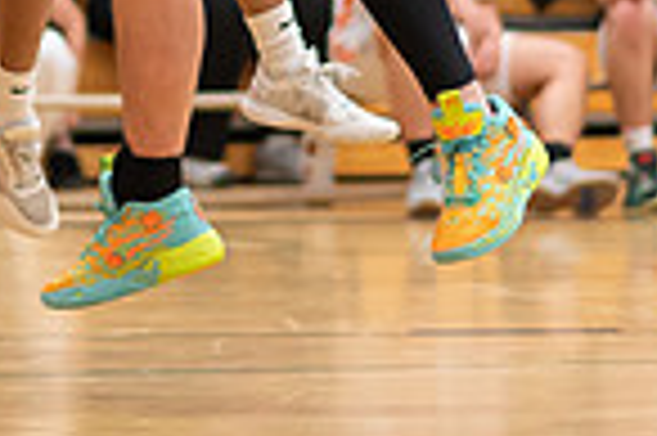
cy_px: -330
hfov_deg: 5.3
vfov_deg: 3.5
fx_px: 7109
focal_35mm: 390
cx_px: 85
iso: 2500
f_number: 1.8
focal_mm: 85
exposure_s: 1/1000
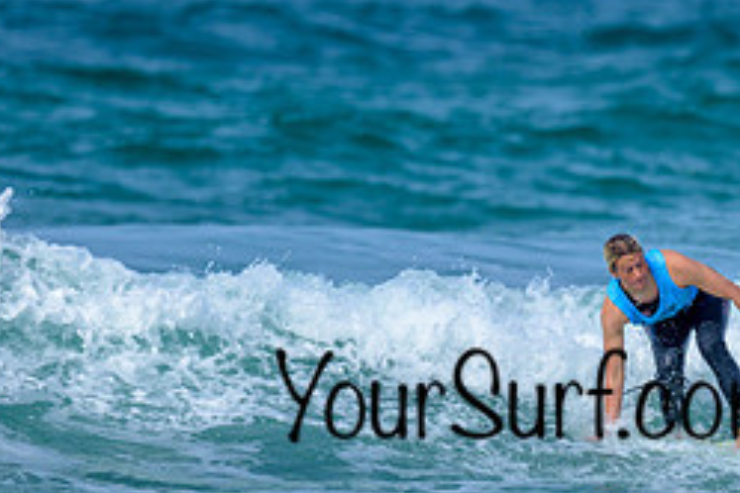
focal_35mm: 1864
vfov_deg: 0.7
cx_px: 582
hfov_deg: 1.1
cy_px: 370
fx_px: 38313
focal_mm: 800
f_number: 6.3
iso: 200
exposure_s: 1/2000
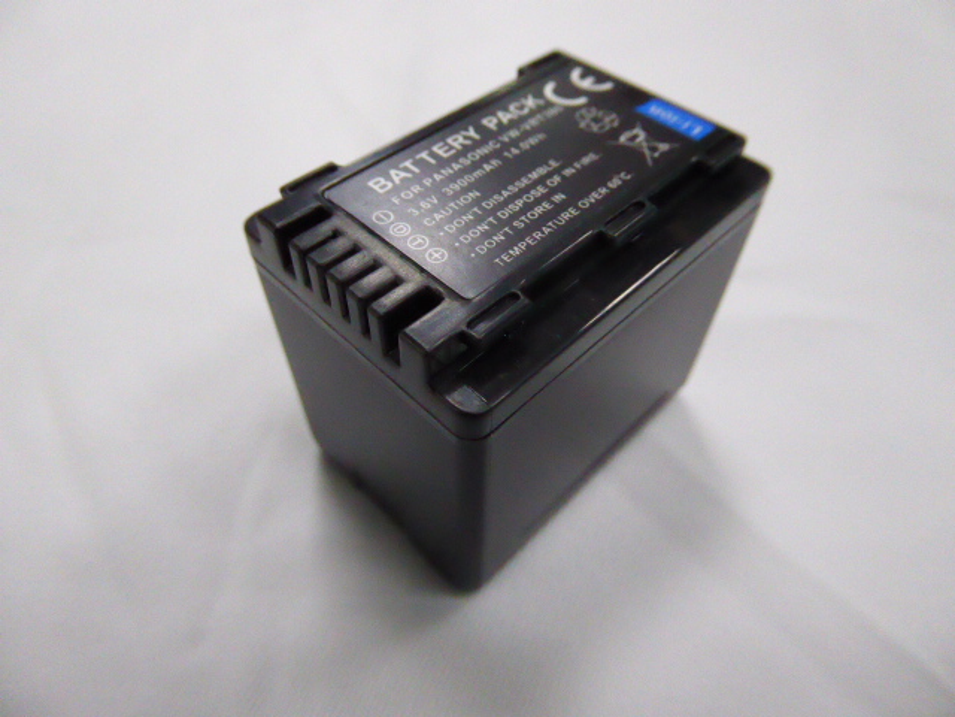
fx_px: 662
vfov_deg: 56.8
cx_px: 478
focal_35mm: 24
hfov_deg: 71.6
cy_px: 358
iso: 1600
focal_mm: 4.3
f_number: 3.3
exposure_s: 1/320
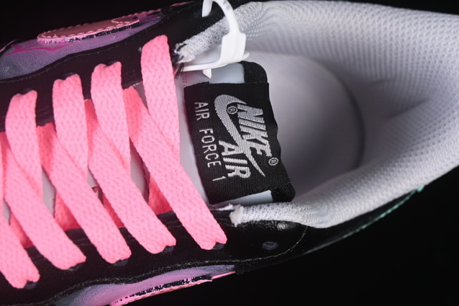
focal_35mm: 75
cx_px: 230
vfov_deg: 18.2
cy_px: 153
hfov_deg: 27.0
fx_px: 956
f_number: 6.3
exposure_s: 1/50
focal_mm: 50
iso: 160
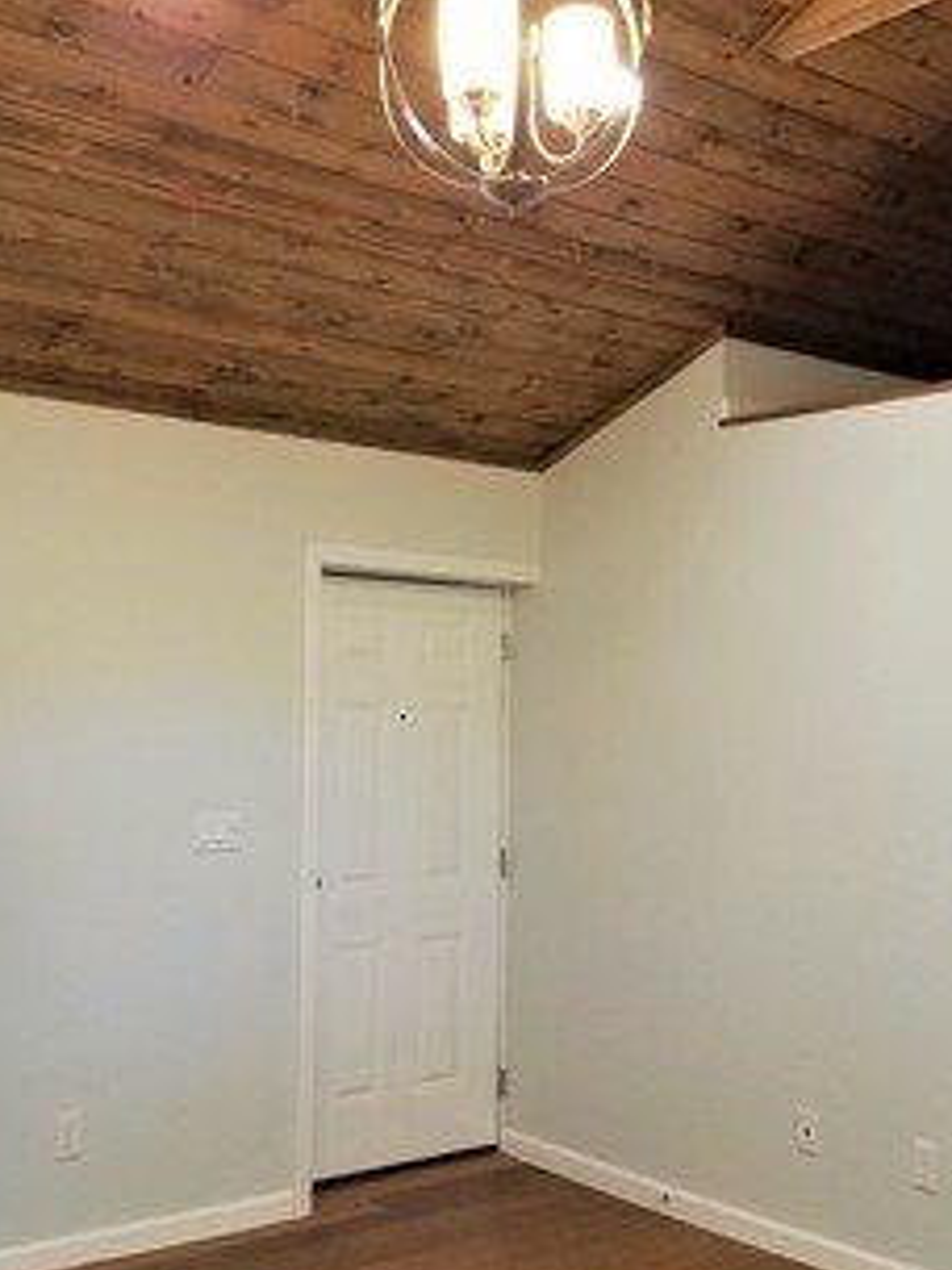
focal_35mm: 41
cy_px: 631
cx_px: 472
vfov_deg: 45.8
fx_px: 1503
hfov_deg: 35.1
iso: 125
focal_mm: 4.2
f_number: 1.7
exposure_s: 1/60
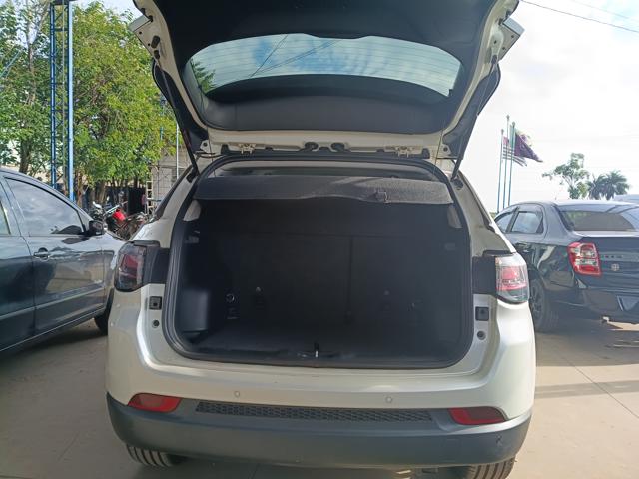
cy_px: 240
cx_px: 320
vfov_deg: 53.1
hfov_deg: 67.3
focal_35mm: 26
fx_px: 480
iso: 144
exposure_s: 1/331
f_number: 1.8
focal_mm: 4.81
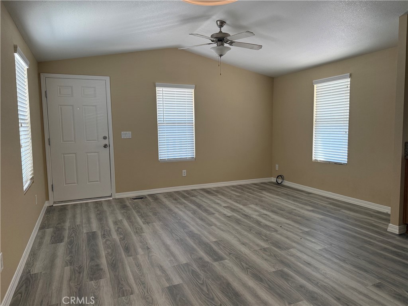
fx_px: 283
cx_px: 204
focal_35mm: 24
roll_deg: +0.6
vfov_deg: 56.8
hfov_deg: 71.6
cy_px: 153
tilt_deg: -4.0
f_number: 1.78
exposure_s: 1/120
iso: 200
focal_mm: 6.76
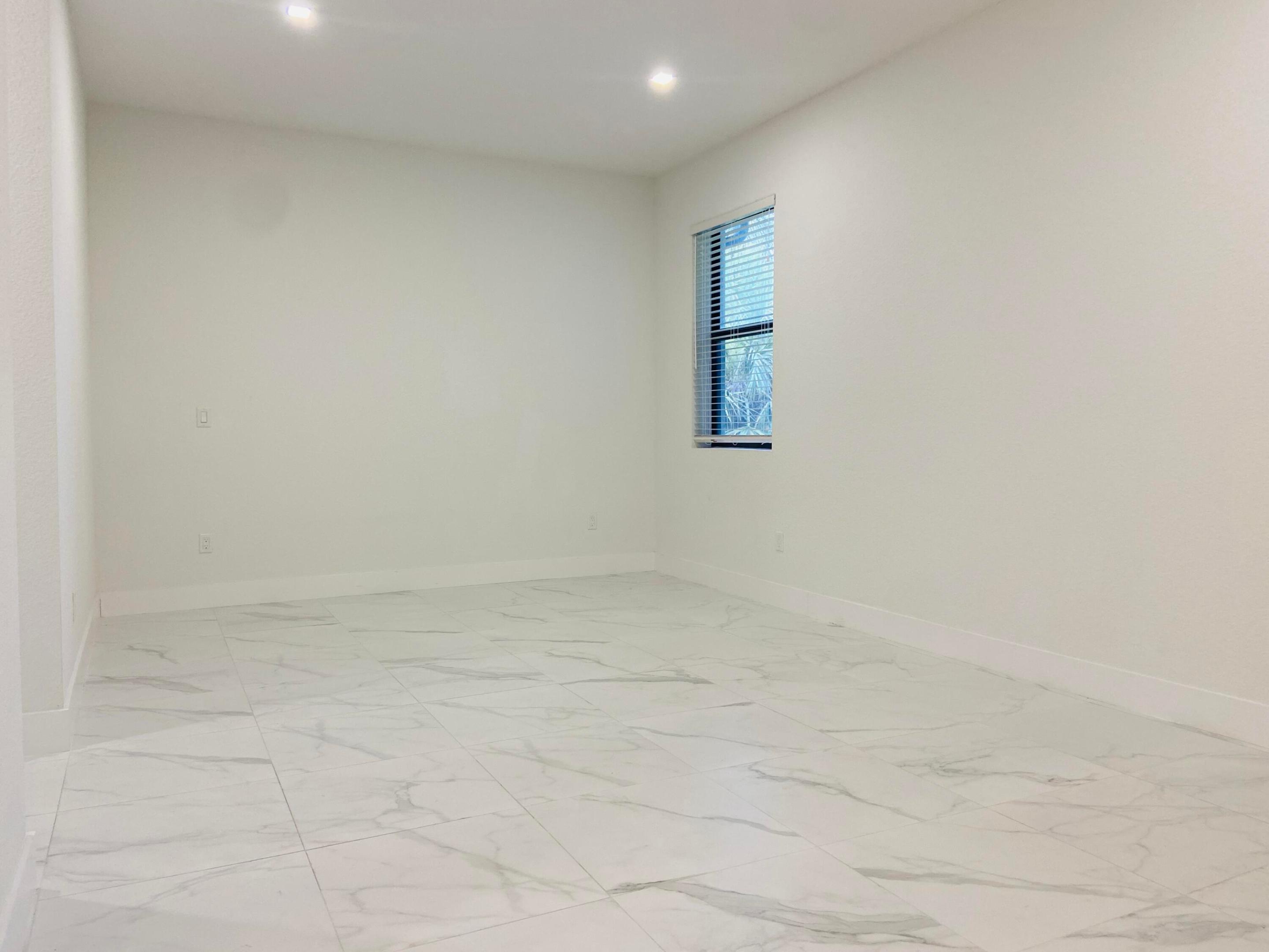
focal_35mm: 26
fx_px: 953
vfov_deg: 53.1
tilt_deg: -3.2
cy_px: 476
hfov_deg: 67.3
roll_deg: +0.6
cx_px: 634
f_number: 1.8
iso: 125
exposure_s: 1/120
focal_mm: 4.25
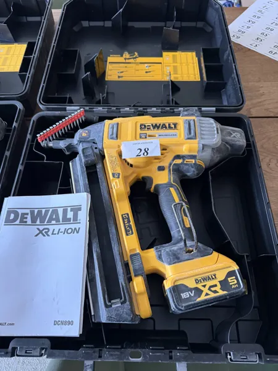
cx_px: 139
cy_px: 186
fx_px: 257
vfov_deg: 71.6
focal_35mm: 24
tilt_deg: -60.8
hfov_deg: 56.8
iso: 320
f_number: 1.78
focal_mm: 6.76
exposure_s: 1/50
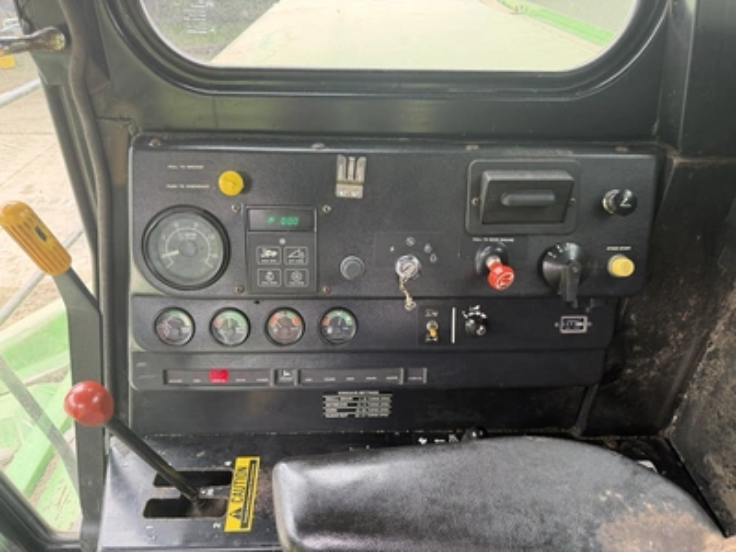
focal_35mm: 24
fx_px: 510
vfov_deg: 56.8
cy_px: 276
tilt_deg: -32.5
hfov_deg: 71.6
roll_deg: -2.7
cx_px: 368
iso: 200
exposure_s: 1/121
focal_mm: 6.76
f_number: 1.78
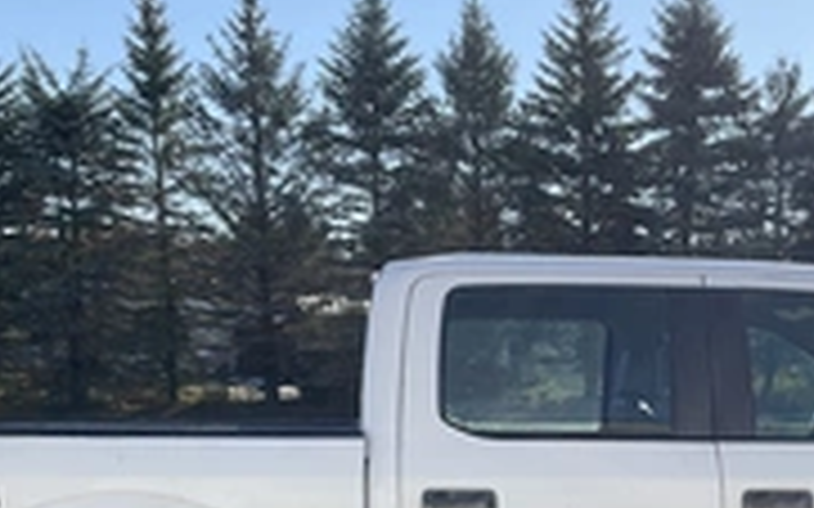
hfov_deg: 29.8
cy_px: 575
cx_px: 598
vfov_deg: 18.3
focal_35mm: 68
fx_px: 1508
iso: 25
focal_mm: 3
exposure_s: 1/1377
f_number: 1.8
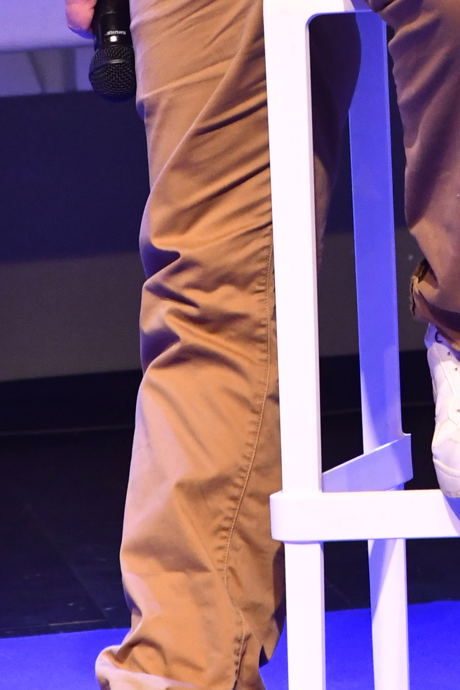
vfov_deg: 5.2
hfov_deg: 3.5
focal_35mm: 395
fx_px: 7570
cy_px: -209
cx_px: 466
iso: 2000
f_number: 5.6
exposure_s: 1/60
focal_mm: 80
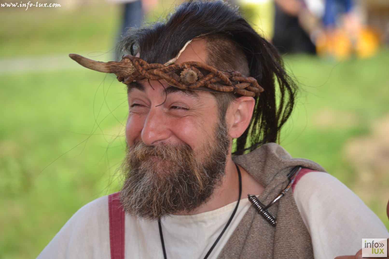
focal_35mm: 202
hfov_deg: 10.2
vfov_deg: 6.8
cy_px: 130
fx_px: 2188
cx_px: 194
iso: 100
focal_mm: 135
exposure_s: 1/200
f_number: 5.6
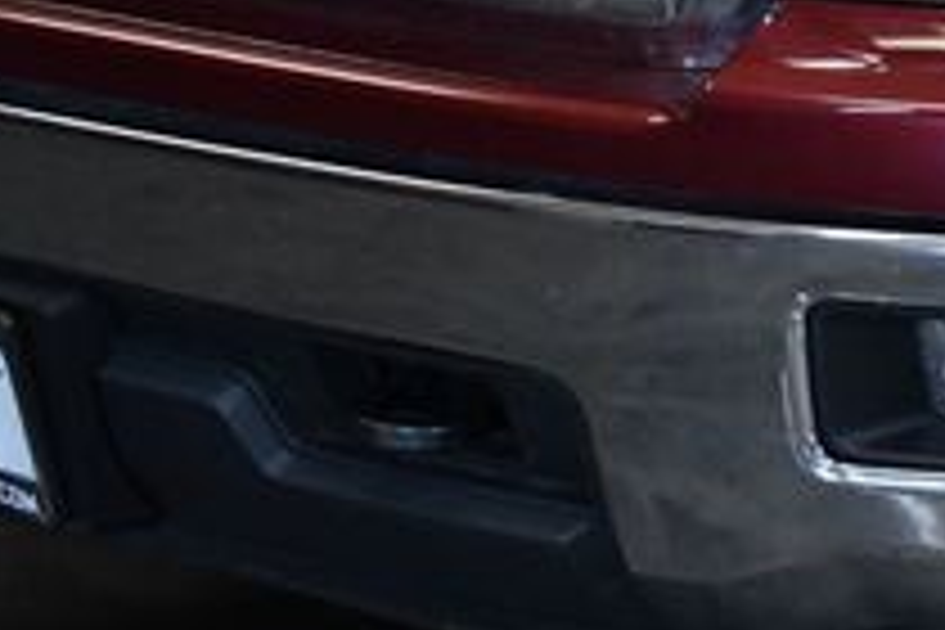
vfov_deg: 7.4
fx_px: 4803
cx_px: 1116
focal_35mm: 183
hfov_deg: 11.0
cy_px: -270
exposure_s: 1/125
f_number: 4.8
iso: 1100
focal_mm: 40
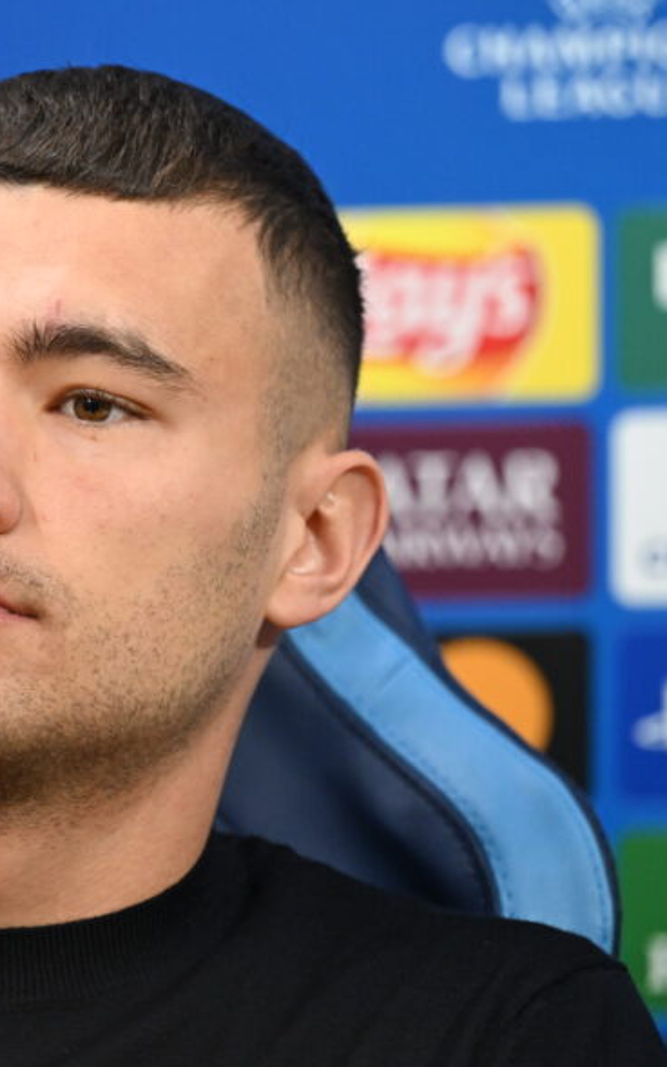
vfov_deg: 6.6
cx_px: -22
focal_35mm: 319
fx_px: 9280
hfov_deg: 4.1
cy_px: 501
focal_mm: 180
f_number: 3.5
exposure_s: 1/250
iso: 3200
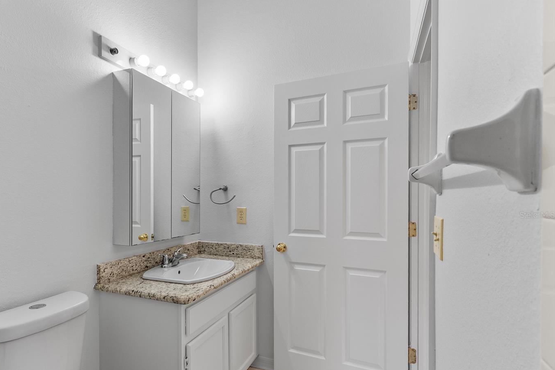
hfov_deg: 83.2
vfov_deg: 61.6
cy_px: 215
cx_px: 230
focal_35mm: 20
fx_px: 308
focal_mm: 17
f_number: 9
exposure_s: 1/13
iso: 2000
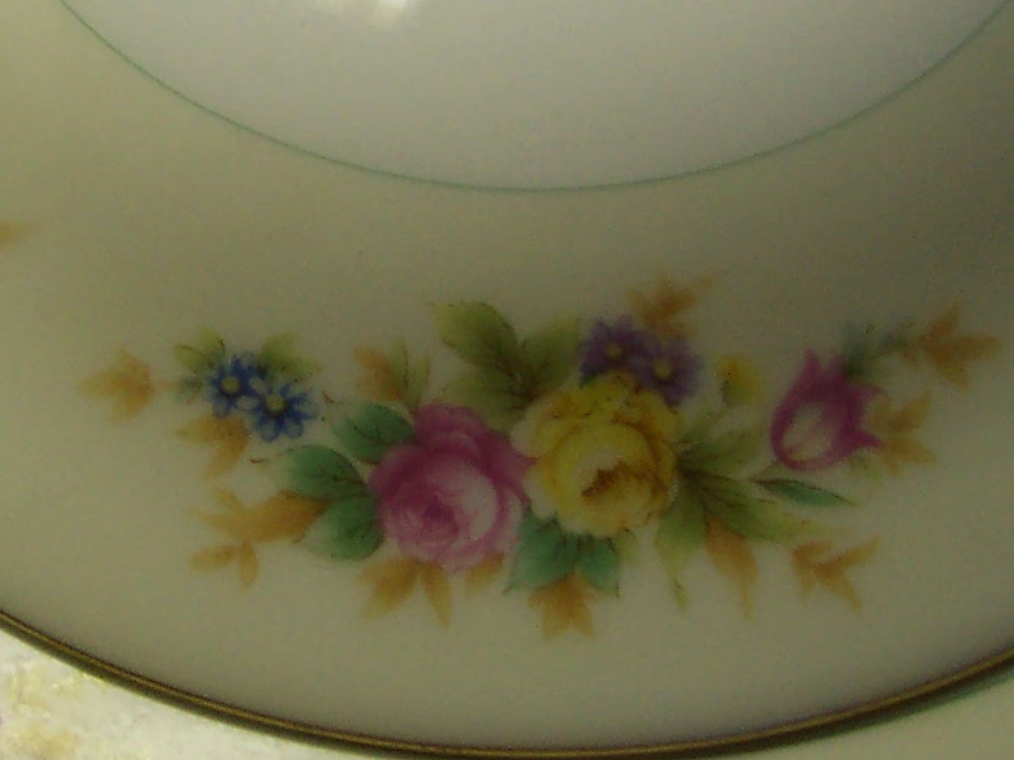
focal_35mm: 94
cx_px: 222
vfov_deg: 15.6
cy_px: 93
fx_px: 2754
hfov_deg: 20.7
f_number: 2.8
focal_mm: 5.6
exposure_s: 1/125
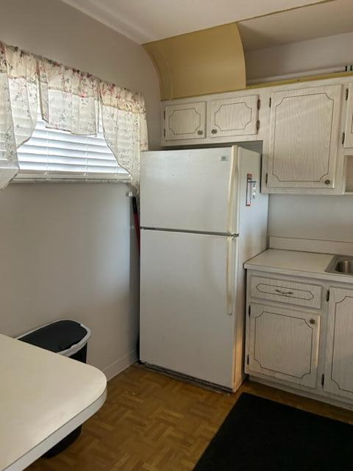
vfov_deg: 67.3
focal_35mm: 26
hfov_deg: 53.1
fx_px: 354
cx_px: 176
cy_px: 236
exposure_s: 1/60
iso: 250
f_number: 1.5
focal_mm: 5.7
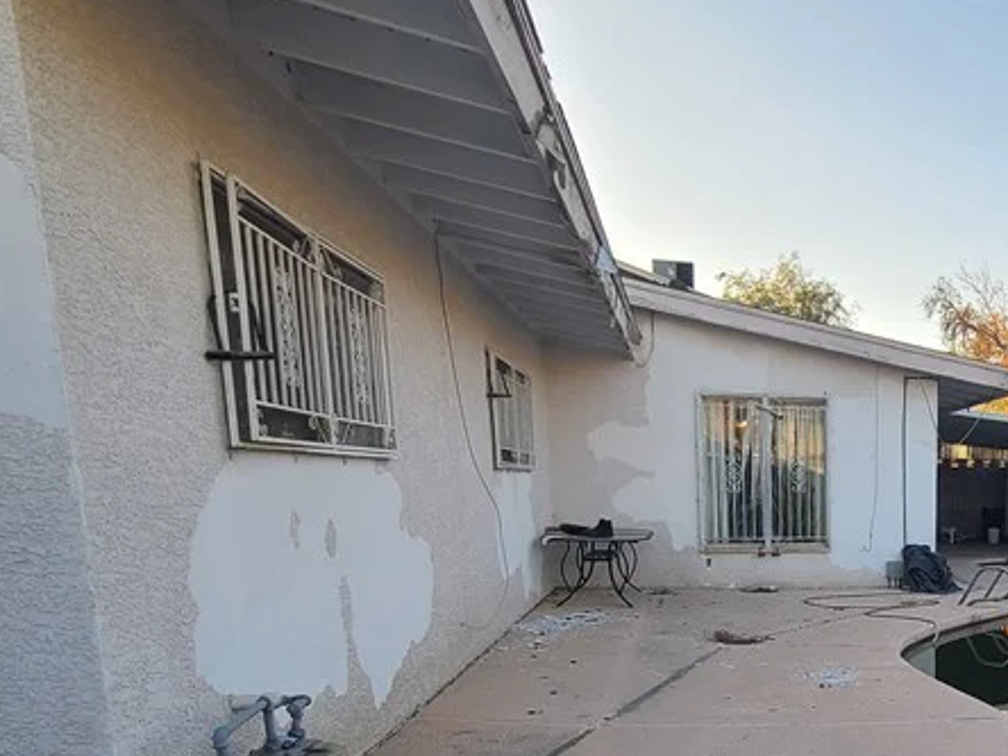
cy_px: 640
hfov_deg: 49.9
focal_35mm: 30
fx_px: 874
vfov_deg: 43.8
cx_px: 985
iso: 64
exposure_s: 1/416
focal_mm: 2.2
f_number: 2.2
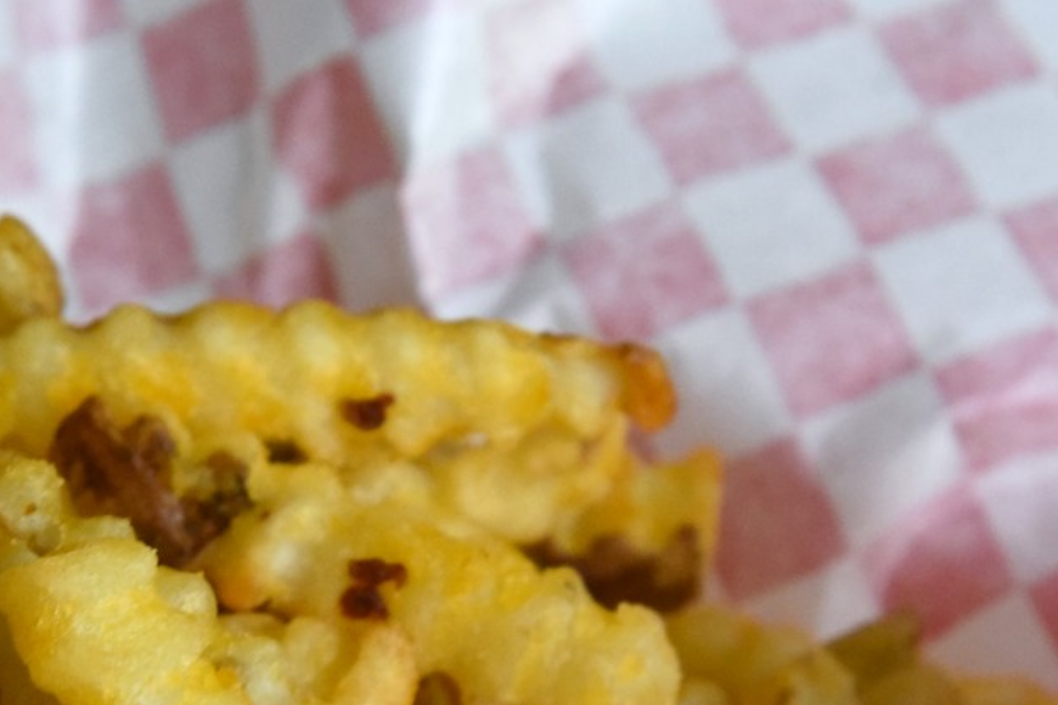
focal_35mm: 253
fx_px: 7433
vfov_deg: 5.4
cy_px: 577
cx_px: 70
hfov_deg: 8.1
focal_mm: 105
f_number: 8
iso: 6400
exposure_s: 1/60
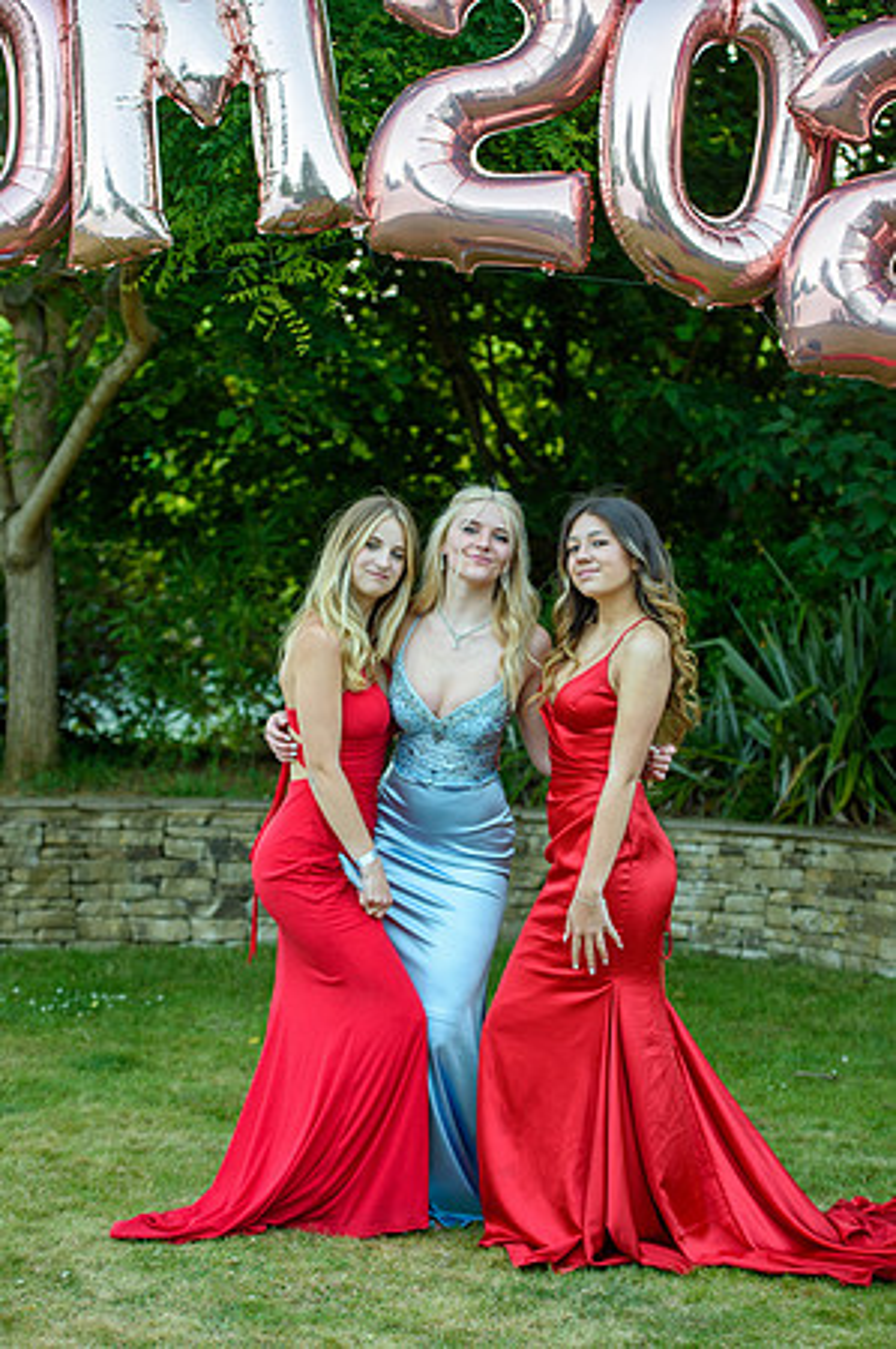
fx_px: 2619
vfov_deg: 28.9
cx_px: 448
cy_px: 674
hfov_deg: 19.4
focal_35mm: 70
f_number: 2.8
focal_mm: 70
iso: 250
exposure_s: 1/80
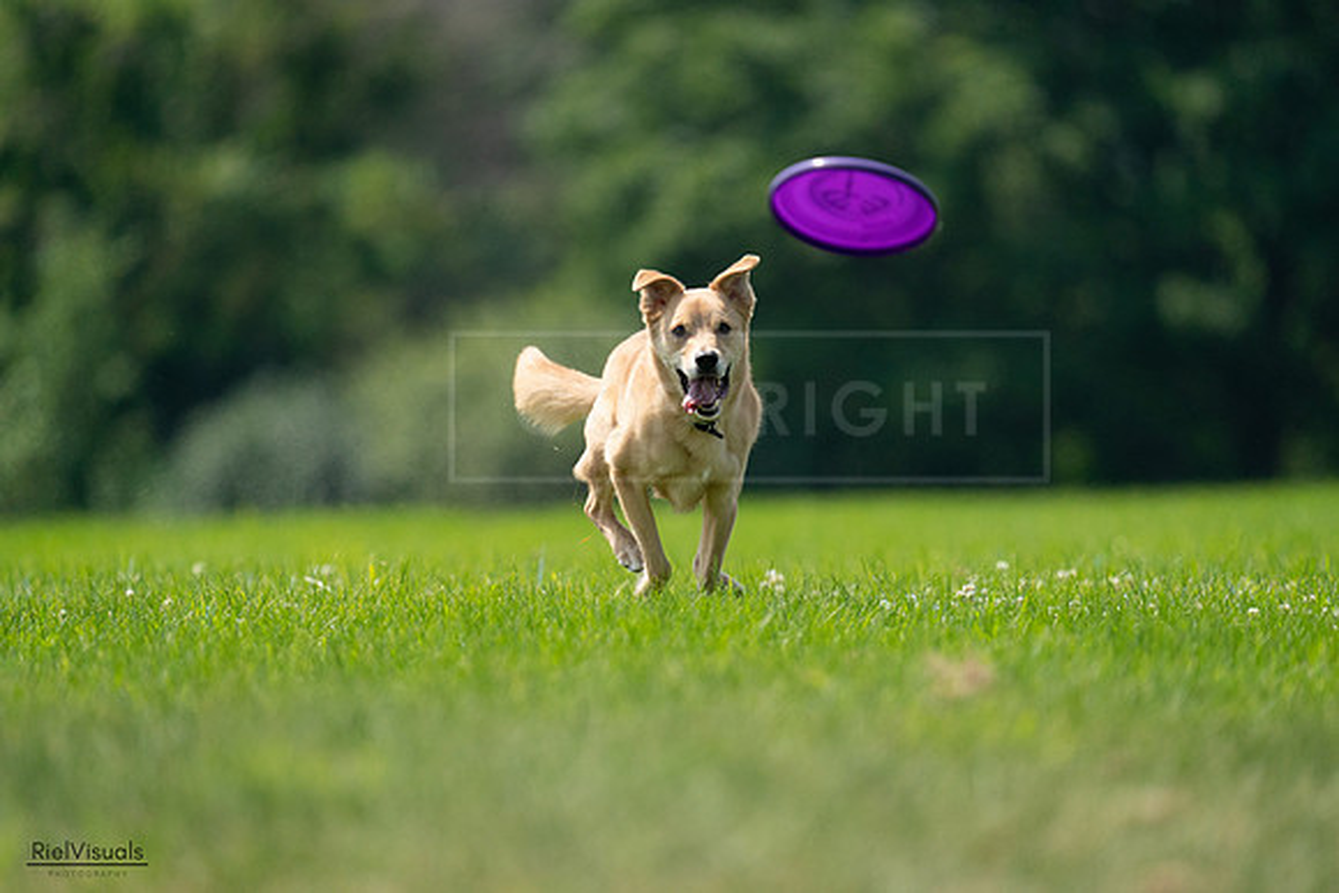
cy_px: 446
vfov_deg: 2.3
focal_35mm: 600
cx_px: 670
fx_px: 22321
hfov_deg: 3.4
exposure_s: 1/4000
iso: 1600
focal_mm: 600
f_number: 6.3
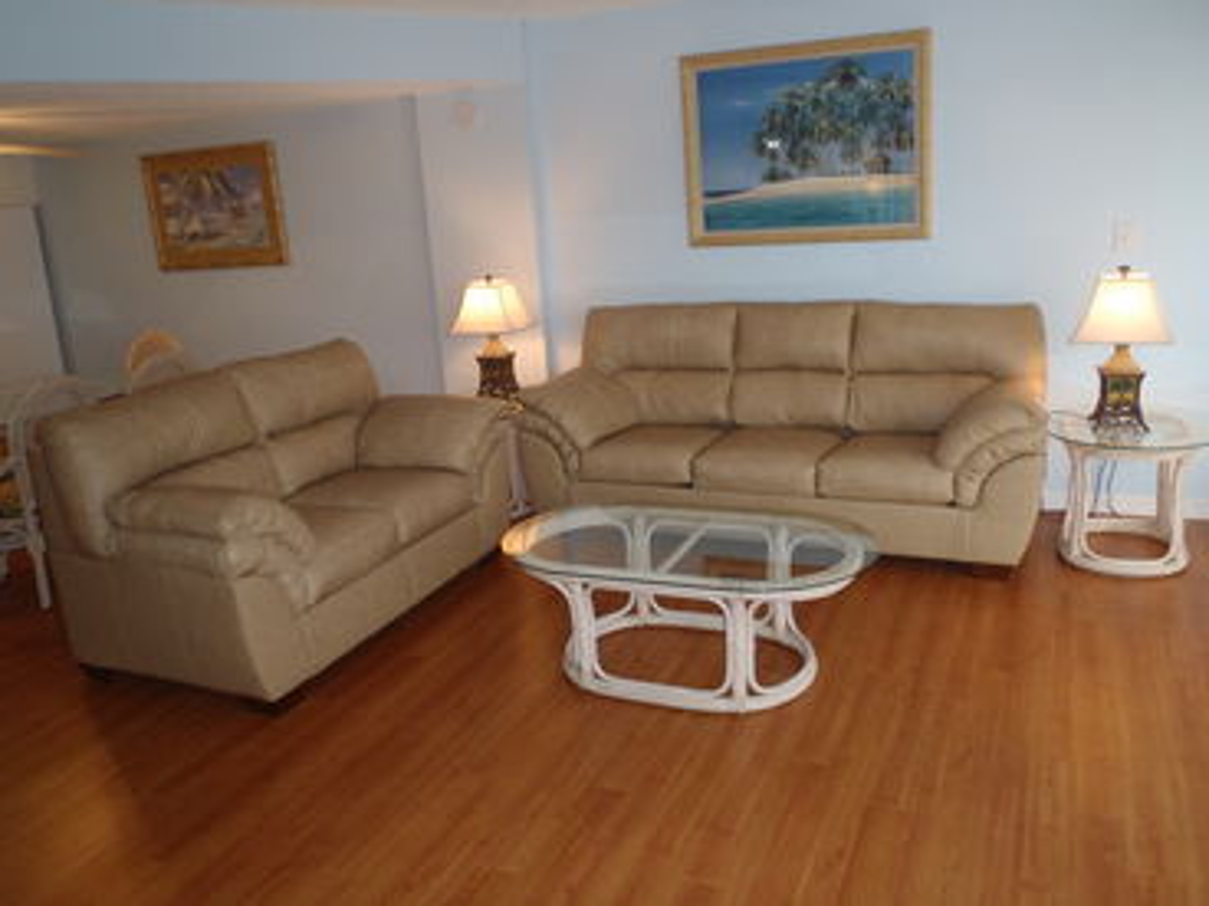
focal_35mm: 28
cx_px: 604
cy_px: 453
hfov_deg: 63.4
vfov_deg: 49.7
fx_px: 978
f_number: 3.9
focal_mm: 5
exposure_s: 1/30
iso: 250
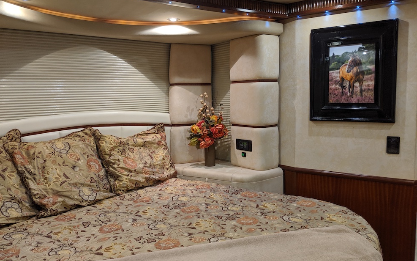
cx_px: 207
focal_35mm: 29
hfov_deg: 64.6
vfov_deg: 43.1
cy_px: 126
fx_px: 330
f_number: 1.8
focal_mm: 4.44
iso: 179
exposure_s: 1/60
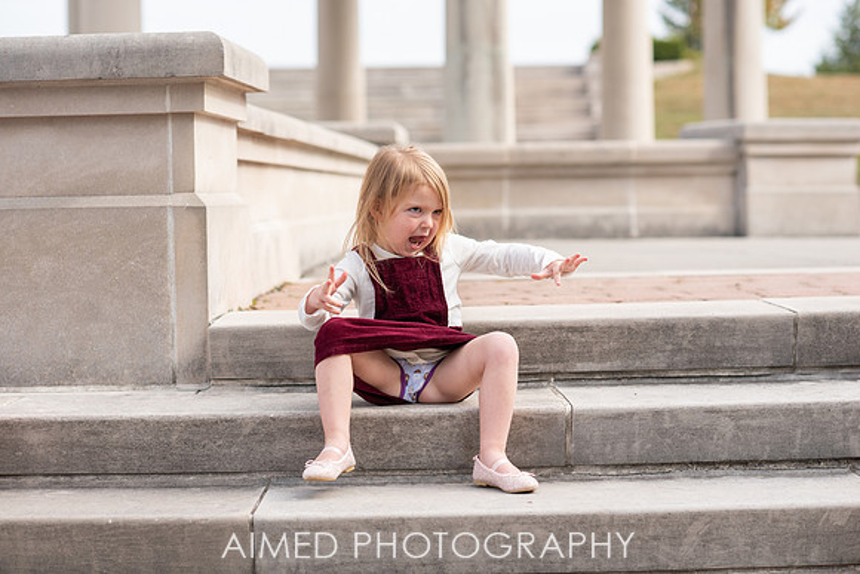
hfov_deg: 23.9
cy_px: 287
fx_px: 2031
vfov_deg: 16.1
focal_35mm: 85
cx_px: 430
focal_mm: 85
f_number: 3.2
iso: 100
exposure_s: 1/640
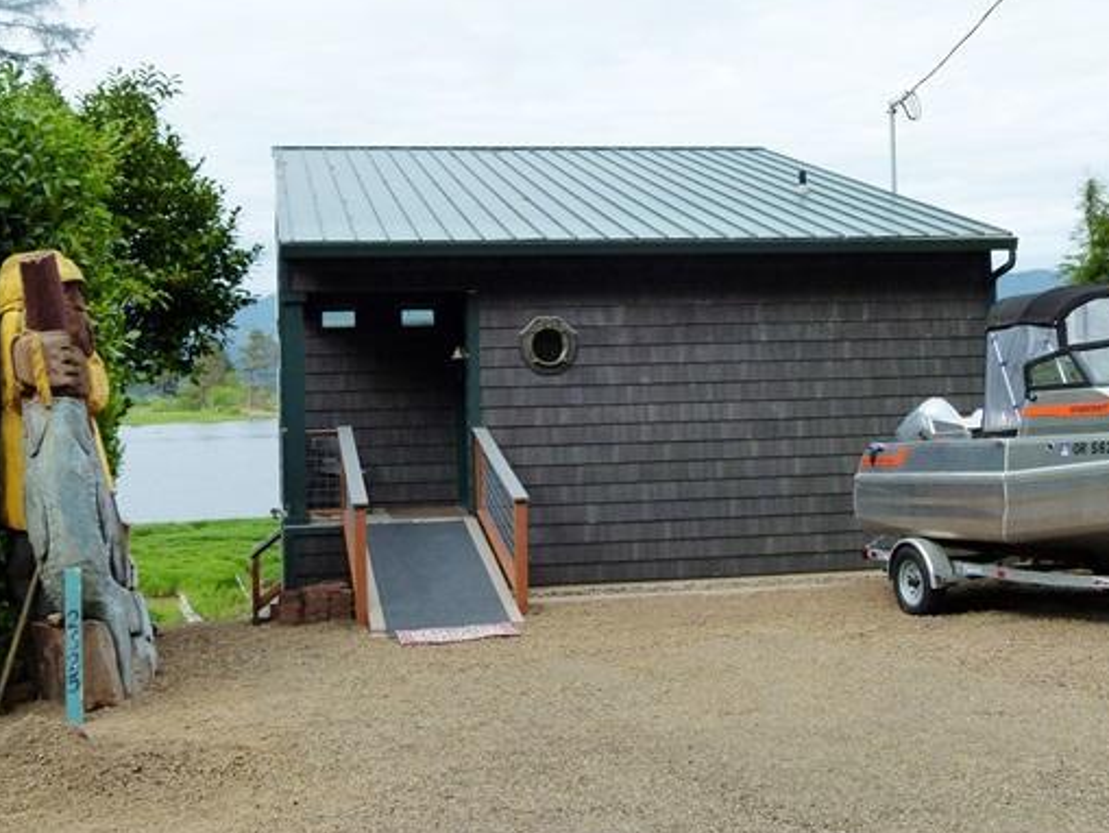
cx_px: 584
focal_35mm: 49
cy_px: 334
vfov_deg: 29.6
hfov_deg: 38.9
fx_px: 1570
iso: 160
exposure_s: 1/400
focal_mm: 7
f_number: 4
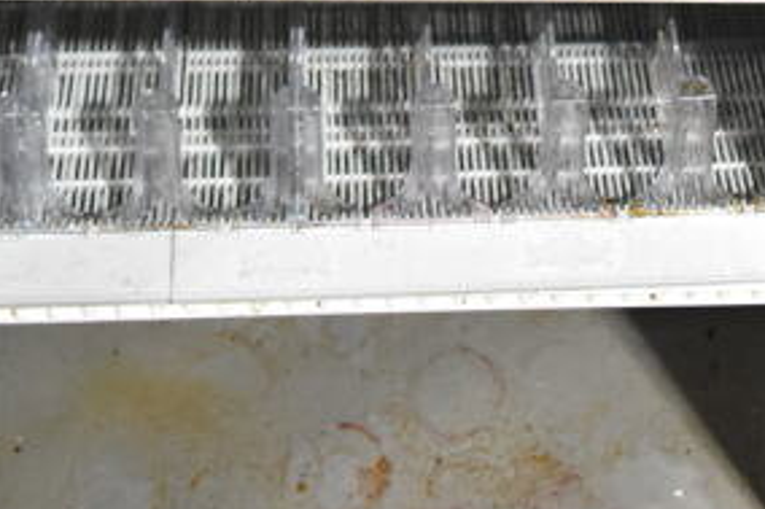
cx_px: 453
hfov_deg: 23.4
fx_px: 1848
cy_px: -598
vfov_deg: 13.0
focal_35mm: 87
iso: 1600
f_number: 4
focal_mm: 18
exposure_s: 1/100
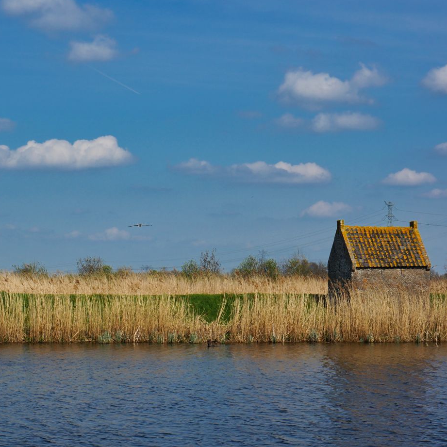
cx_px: 134
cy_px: 224
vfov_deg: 19.1
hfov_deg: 19.1
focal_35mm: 91
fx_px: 1326
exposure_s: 1/500
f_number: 8
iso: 100
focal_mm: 41
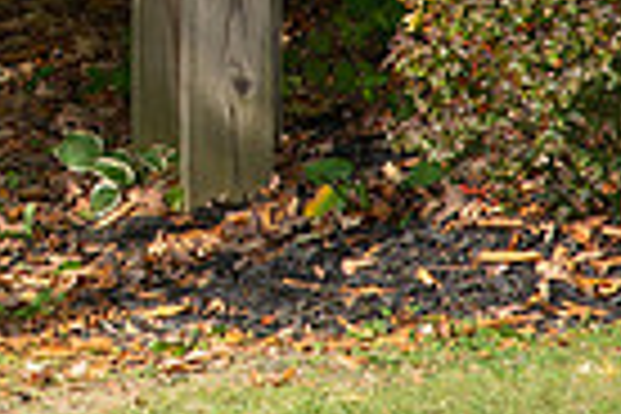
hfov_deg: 5.1
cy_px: -307
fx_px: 6882
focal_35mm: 399
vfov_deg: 3.4
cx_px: -348
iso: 640
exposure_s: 1/640
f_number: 5.6
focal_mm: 85
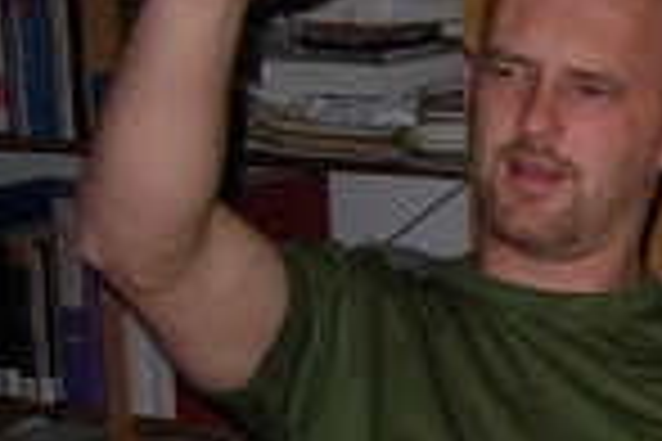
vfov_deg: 7.7
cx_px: 896
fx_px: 3163
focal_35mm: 172
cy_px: 774
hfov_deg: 11.6
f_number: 2.9
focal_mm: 6.3
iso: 102
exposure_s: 1/29.3
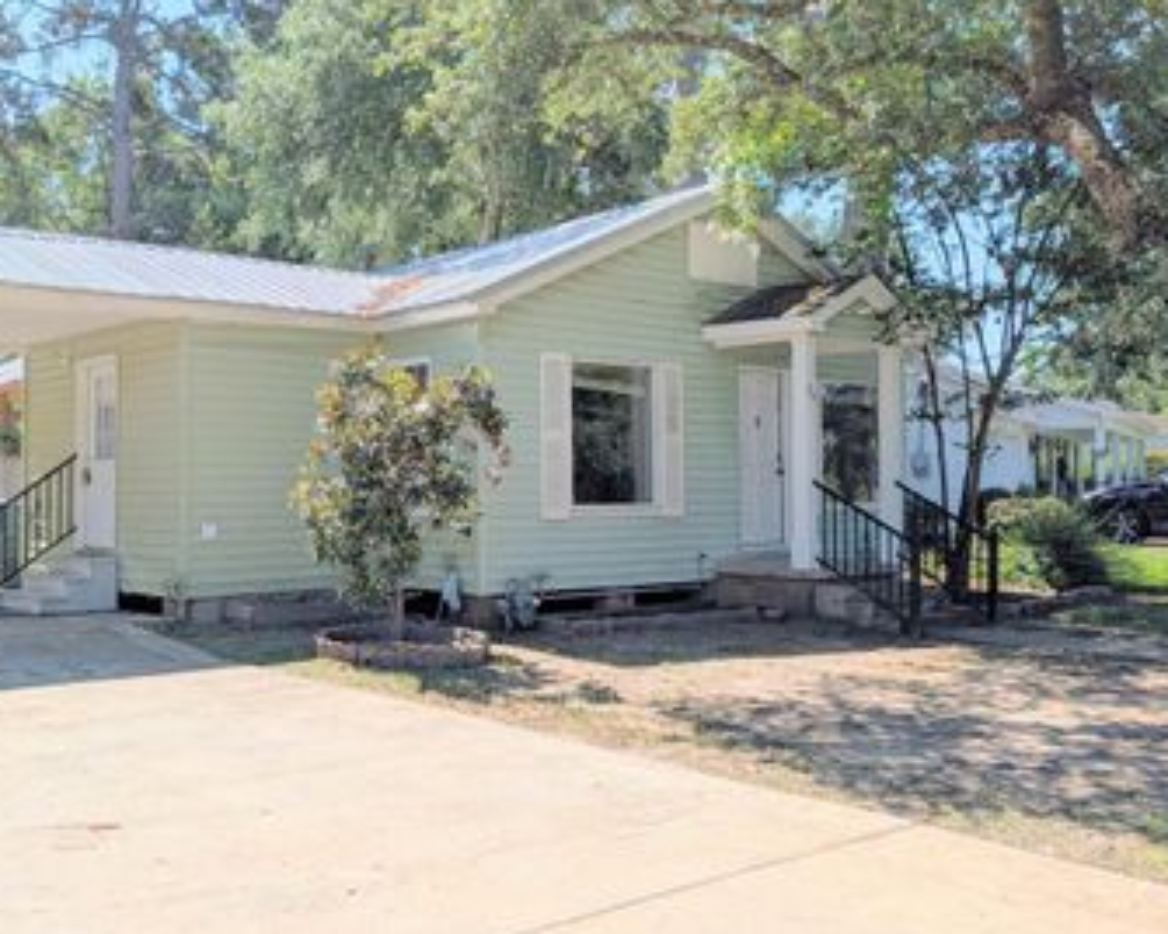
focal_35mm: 35
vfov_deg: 42.2
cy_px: 453
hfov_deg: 50.1
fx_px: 1210
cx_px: 345
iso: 22
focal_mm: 6.9
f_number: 1.68
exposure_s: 1/22727
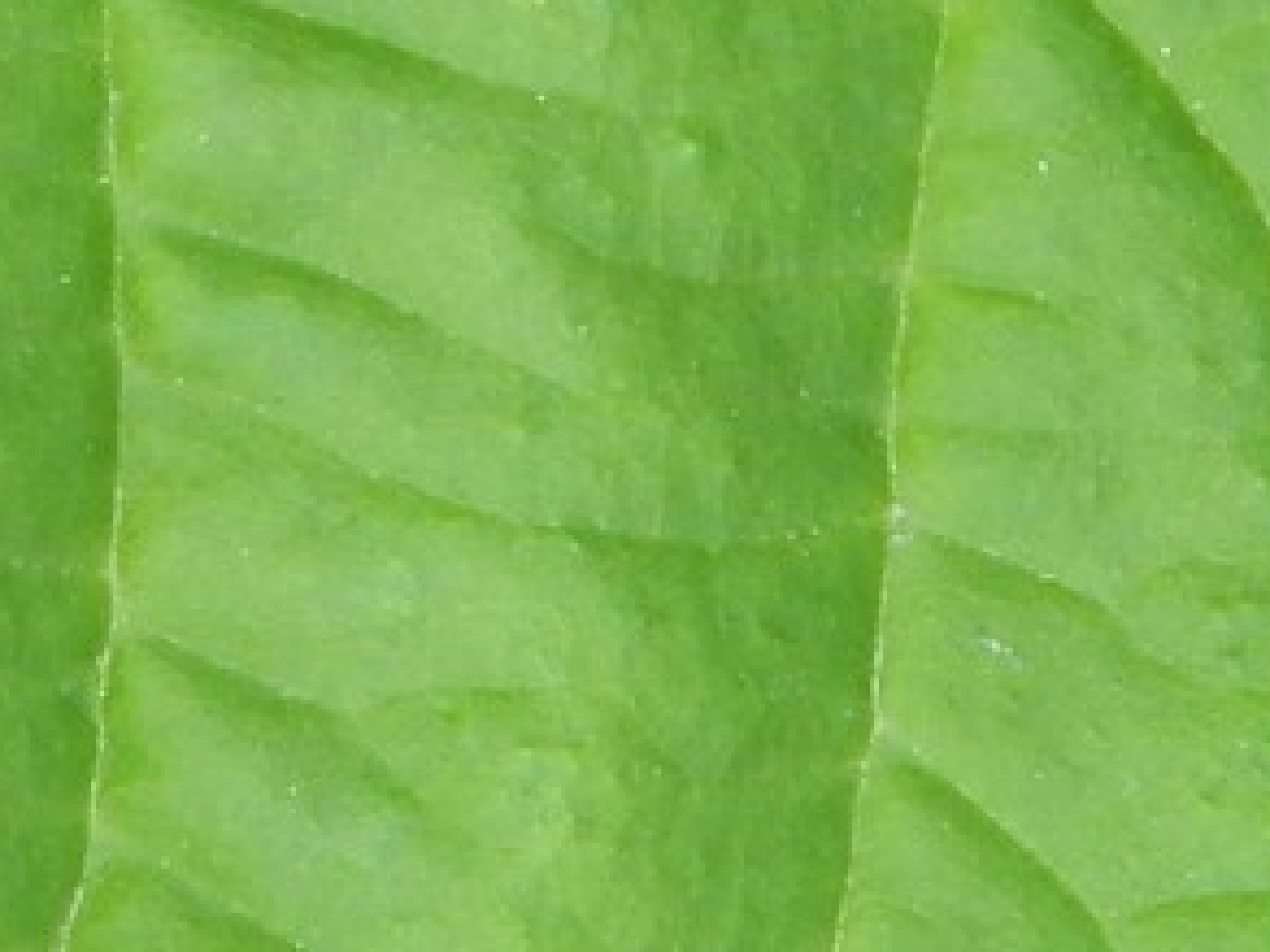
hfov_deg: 2.9
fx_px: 24875
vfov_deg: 2.2
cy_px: 917
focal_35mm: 678
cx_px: -572
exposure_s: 1/40
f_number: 5.6
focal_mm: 41.7
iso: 125
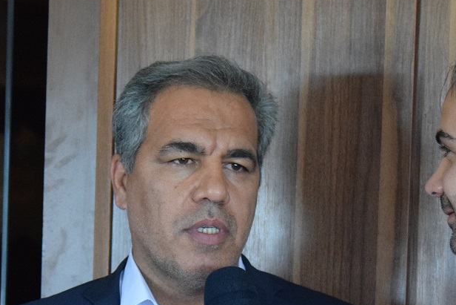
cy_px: 349
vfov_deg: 7.2
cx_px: 182
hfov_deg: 10.8
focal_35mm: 190
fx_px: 2407
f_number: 6.3
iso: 3200
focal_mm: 52
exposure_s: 1/125
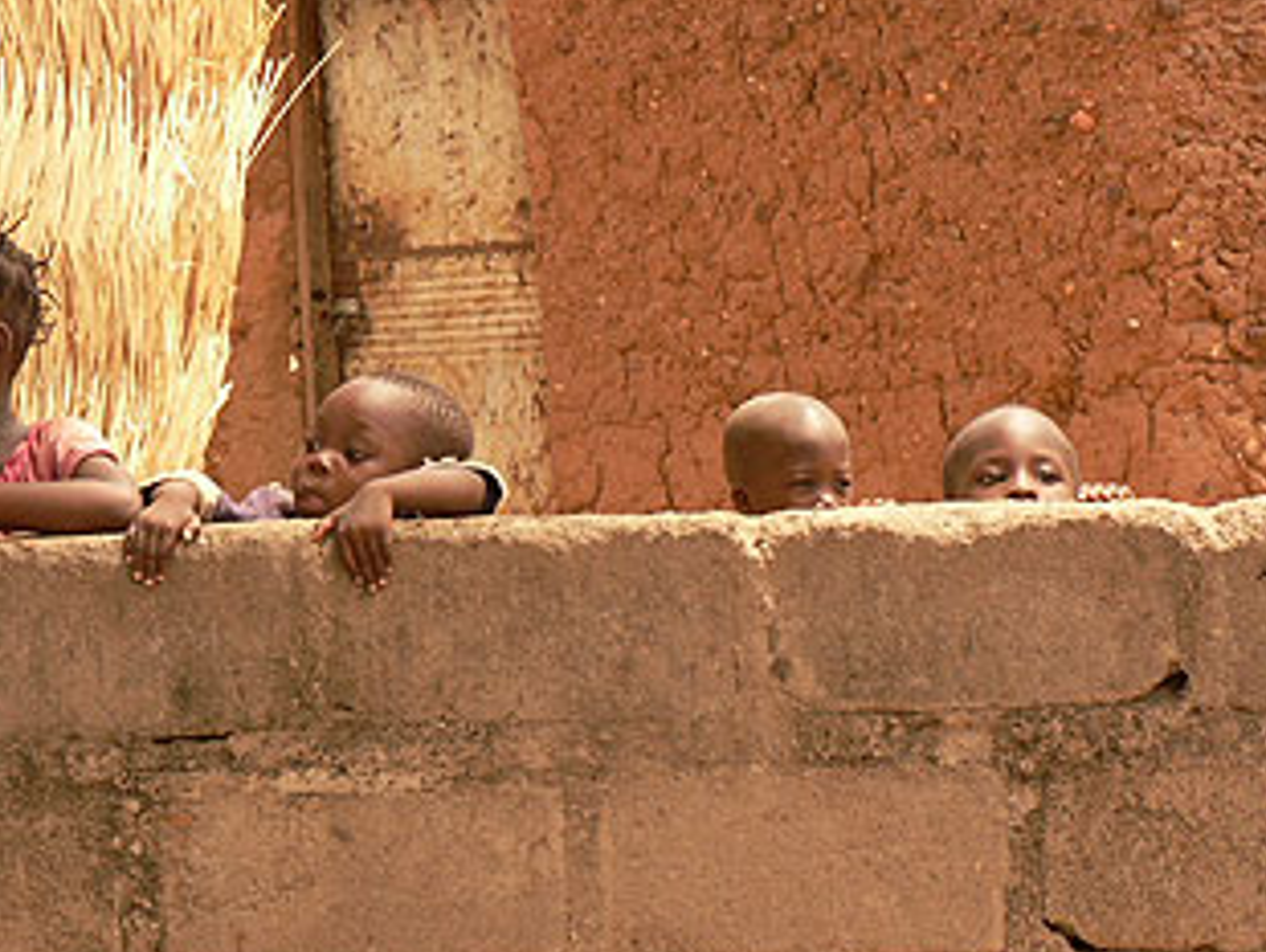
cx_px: 425
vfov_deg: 8.4
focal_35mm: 177
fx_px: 6478
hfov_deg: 11.1
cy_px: 454
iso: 100
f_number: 4
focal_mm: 20.3
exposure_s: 1/250
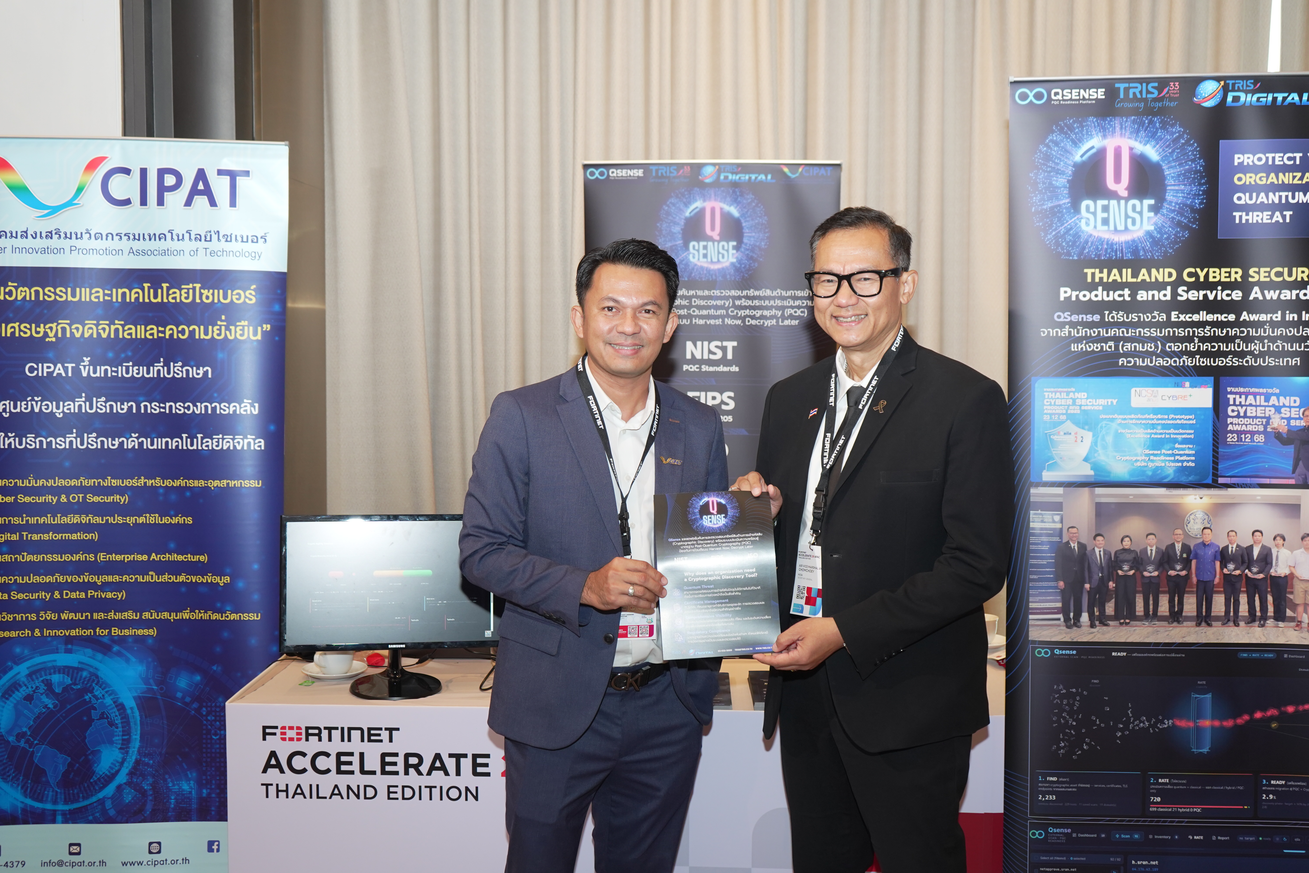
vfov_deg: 34.2
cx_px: 654
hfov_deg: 49.6
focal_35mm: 39
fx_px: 1418
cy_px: 436
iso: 1000
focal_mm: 39
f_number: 5
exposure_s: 1/80
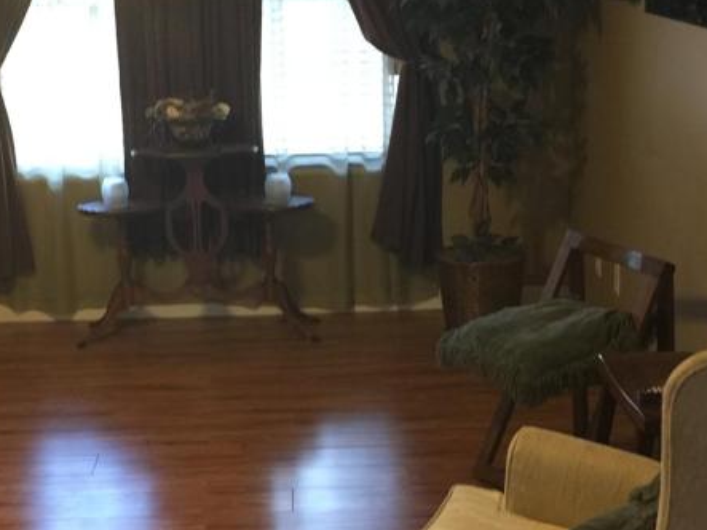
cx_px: 287
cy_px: 262
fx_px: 1368
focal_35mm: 67
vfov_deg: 21.9
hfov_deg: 28.9
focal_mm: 4.15
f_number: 2.2
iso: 125
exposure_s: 1/15
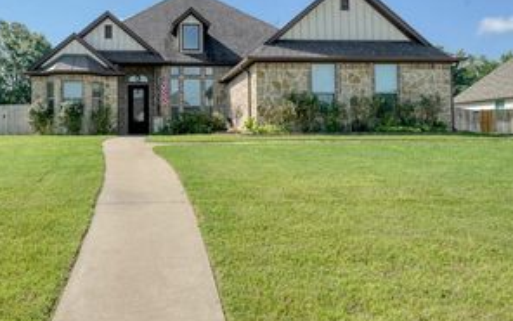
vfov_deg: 40.3
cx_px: 198
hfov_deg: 60.6
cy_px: 116
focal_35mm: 31
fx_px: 433
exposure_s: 1/125
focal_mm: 18
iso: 800
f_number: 10
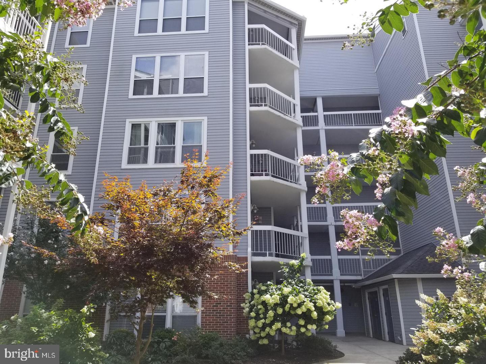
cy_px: 182
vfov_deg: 53.1
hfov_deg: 67.3
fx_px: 365
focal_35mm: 26
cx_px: 243
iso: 50
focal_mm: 4.25
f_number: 1.7
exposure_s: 1/1064
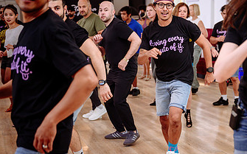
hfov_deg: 27.0
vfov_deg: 17.1
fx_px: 511
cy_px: 103
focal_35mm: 76
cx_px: 164
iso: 1000
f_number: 2.8
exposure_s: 1/250
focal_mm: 43
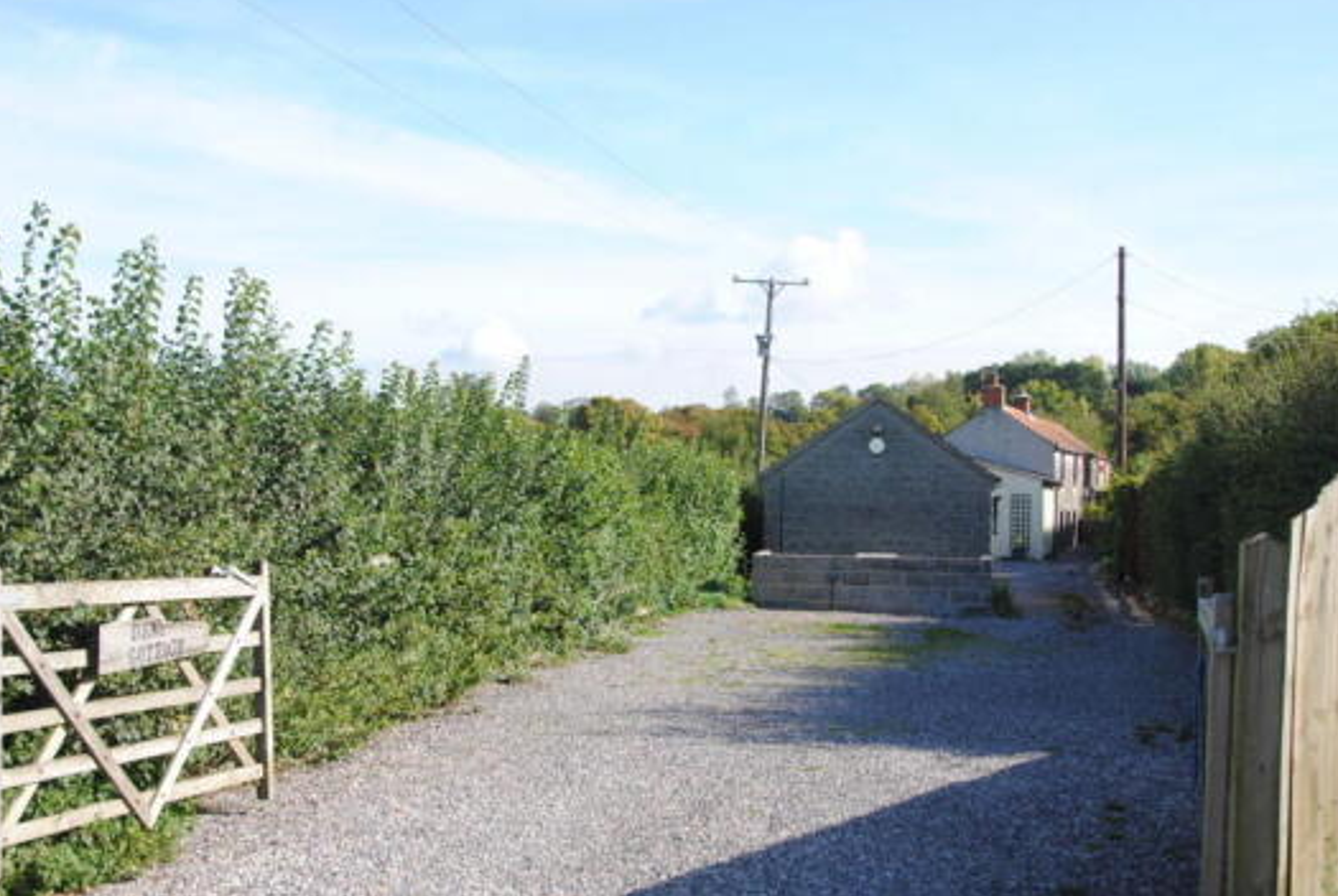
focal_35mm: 41
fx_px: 1526
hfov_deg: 47.3
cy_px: 538
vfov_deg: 32.7
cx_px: 640
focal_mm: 22
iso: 100
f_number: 7.1
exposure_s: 1/200
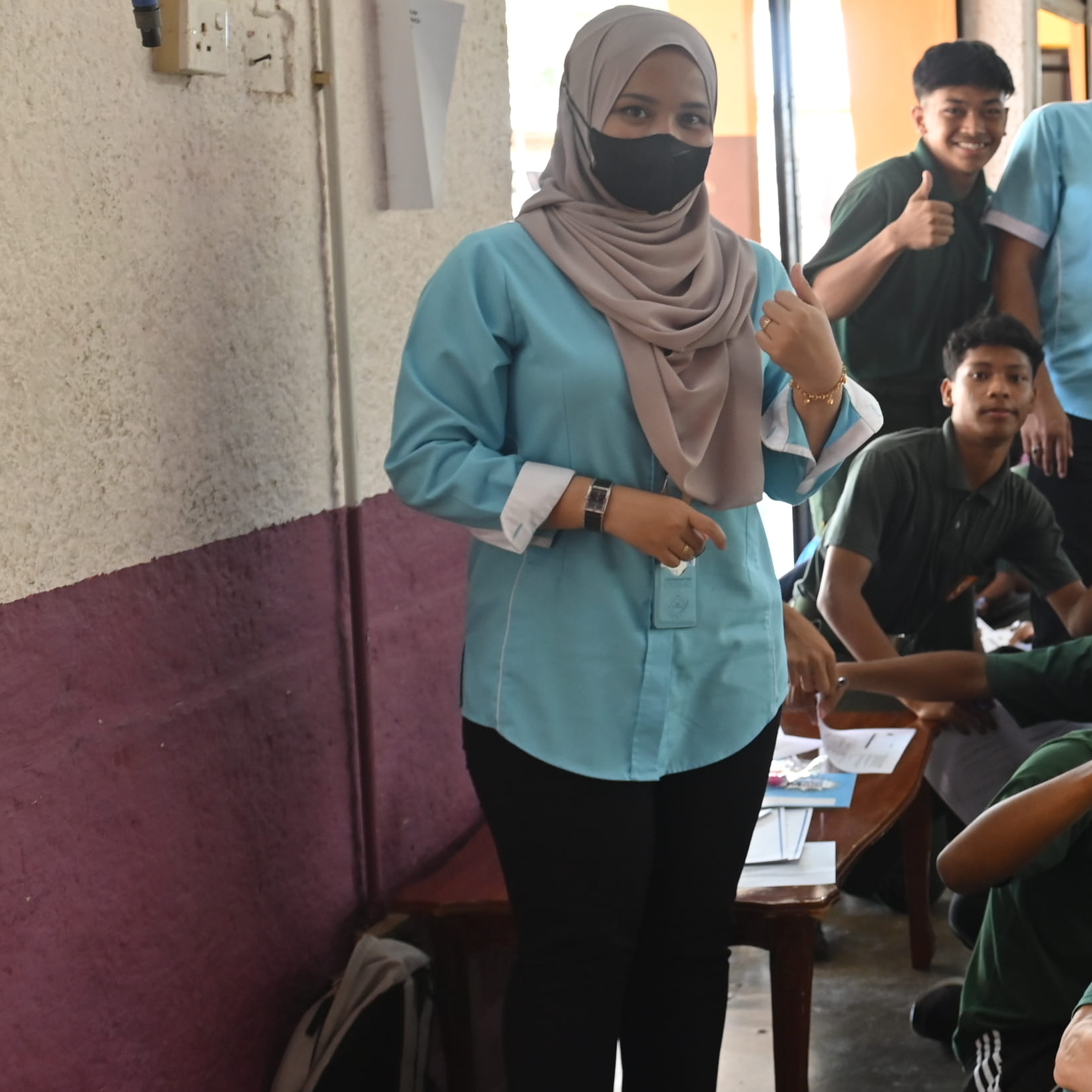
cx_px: 1339
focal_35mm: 68
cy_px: 559
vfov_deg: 25.4
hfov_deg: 23.1
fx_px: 2427
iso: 800
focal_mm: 29
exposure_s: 1/100
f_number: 3.5
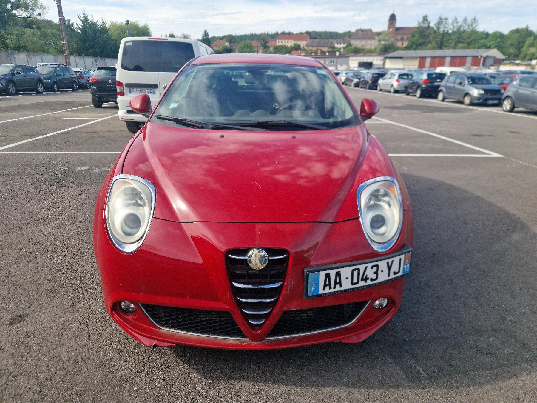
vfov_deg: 58.9
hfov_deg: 73.9
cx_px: 268
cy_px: 202
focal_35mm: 23
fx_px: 357
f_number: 1.8
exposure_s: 1/714
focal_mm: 5.4
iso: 50
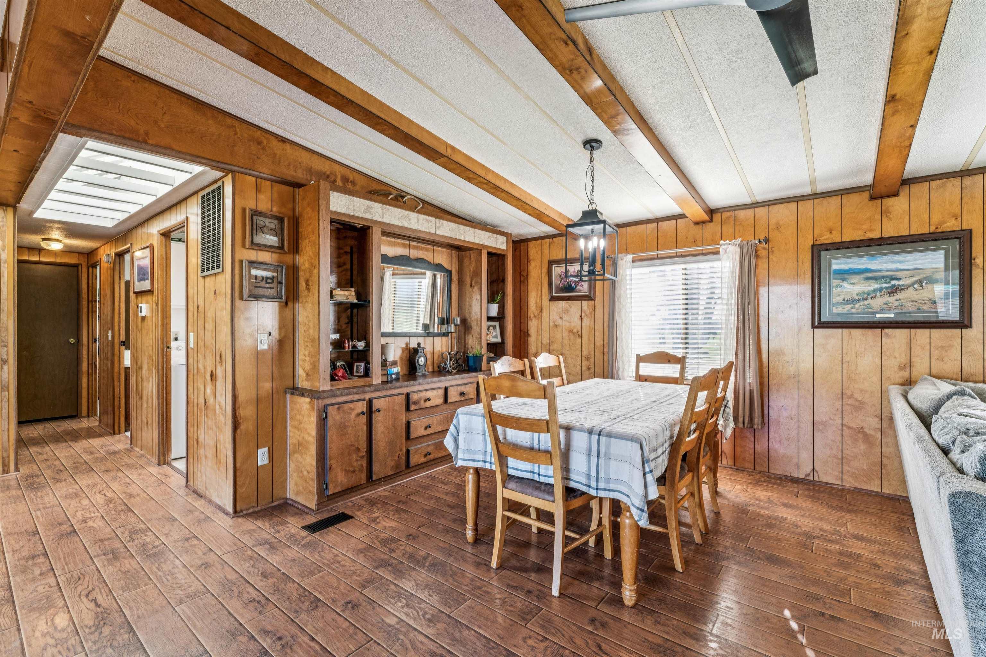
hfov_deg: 97.5
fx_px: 433
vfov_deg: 74.4
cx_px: 493
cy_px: 328
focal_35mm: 16
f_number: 13
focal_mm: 15.8
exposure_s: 1/10
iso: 400
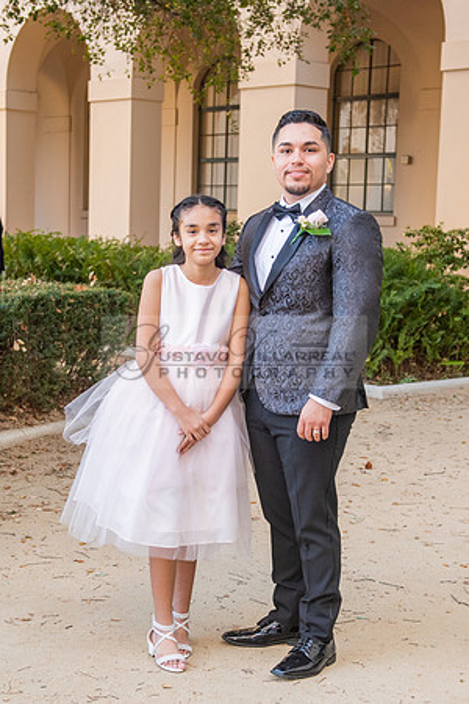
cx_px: 206
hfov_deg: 21.2
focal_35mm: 64
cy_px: 371
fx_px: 1252
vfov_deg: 31.4
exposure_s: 1/200
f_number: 4.5
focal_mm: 40
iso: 640
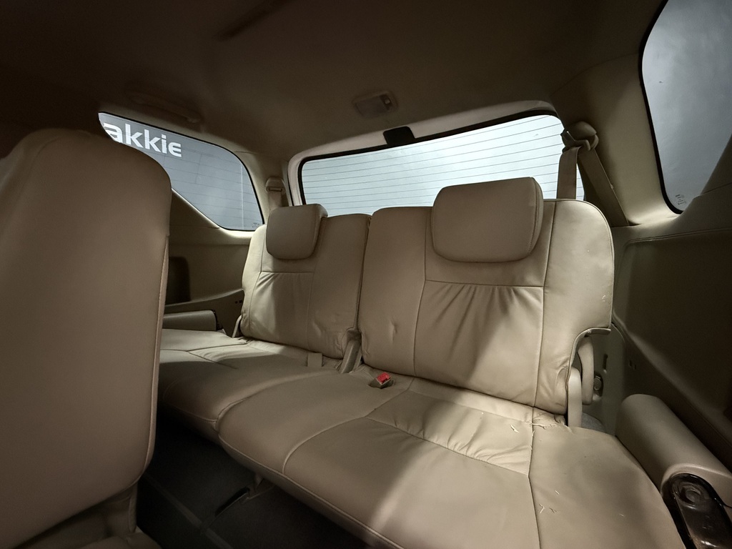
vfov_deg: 85.7
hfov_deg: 102.1
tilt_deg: -4.9
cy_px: 274
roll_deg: -1.0
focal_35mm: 14
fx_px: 296
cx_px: 366
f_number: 2.2
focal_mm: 2.22
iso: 1600
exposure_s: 1/25
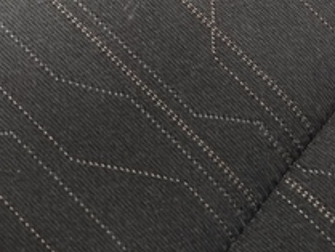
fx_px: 1598
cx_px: -22
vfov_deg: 7.5
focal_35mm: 165
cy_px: -597
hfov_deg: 11.8
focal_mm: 5.59
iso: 160
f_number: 1.8
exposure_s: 1/24
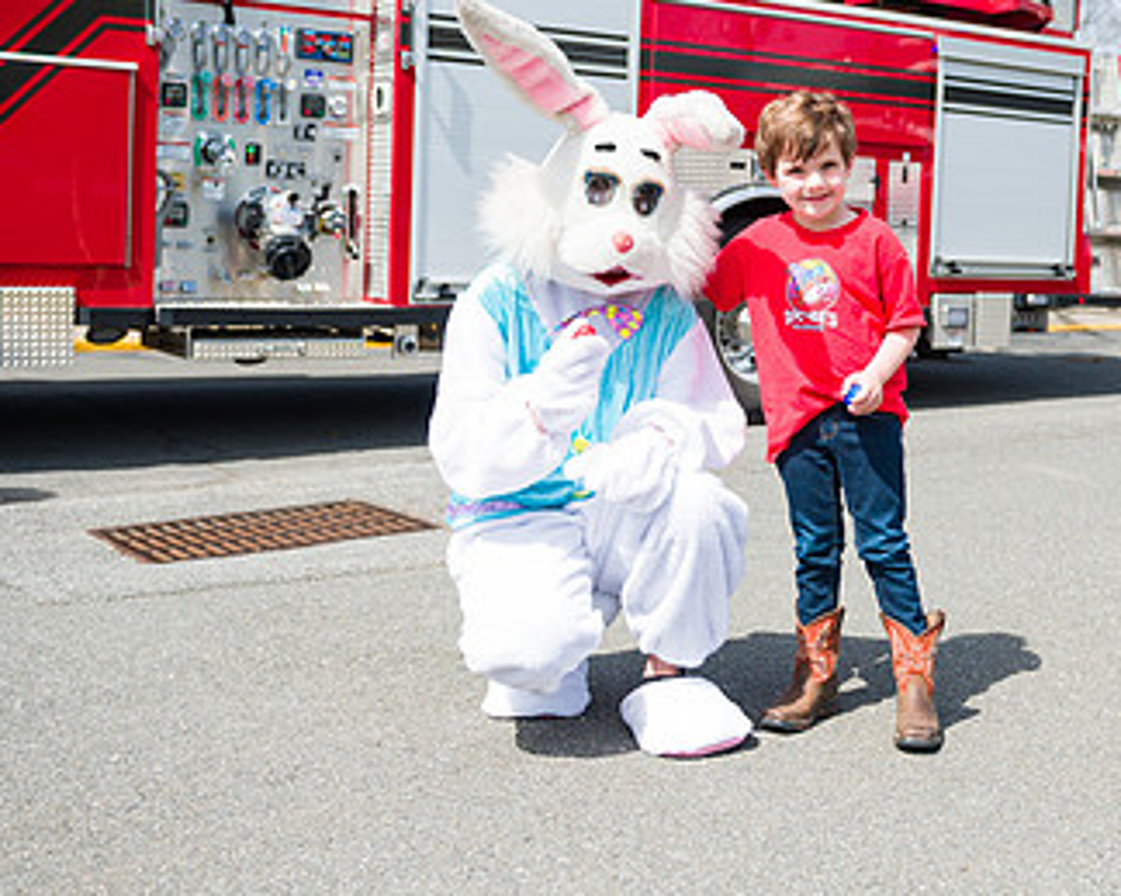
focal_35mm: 47
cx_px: 740
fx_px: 1559
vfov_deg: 31.8
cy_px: 294
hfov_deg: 39.1
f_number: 4
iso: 200
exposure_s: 1/2500
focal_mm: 28
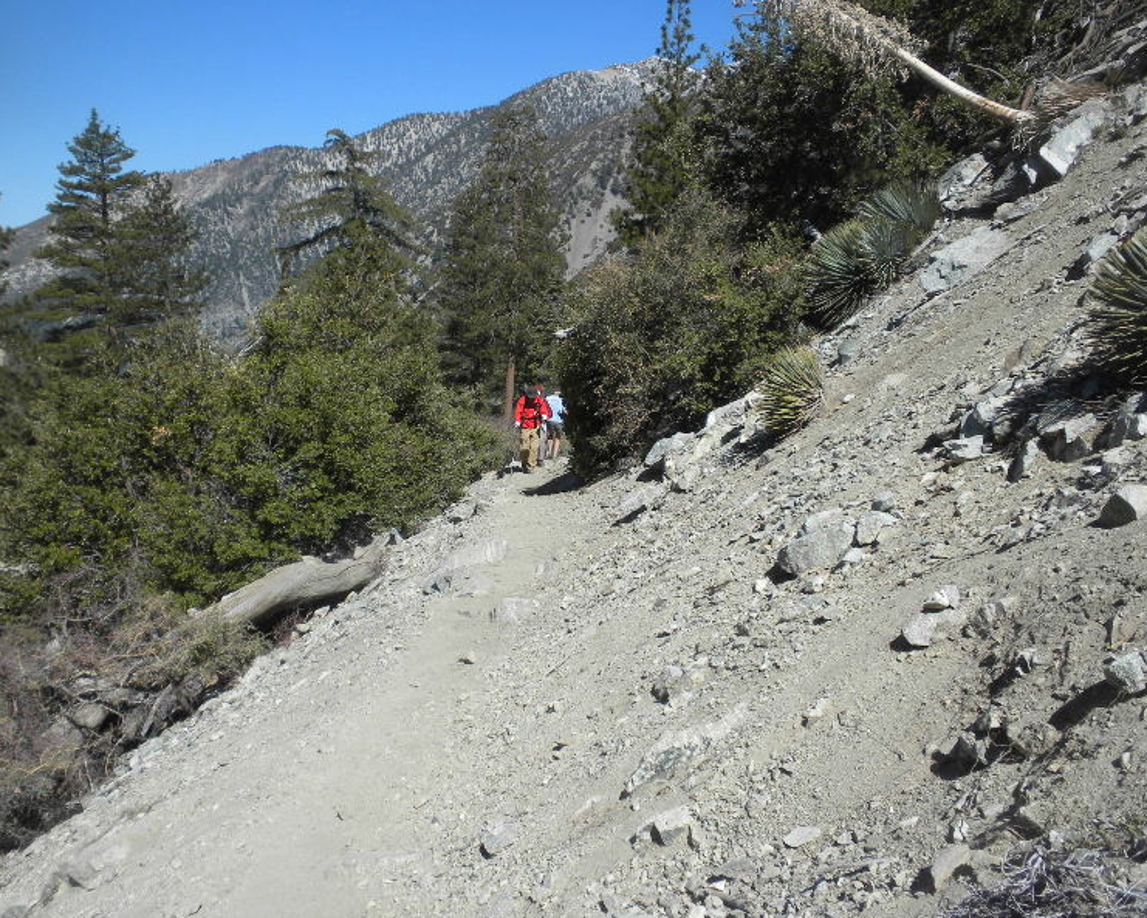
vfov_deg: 38.2
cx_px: 556
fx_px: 1324
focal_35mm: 39
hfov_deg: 46.8
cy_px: 460
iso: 64
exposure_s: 1/130
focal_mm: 6.6
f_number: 10
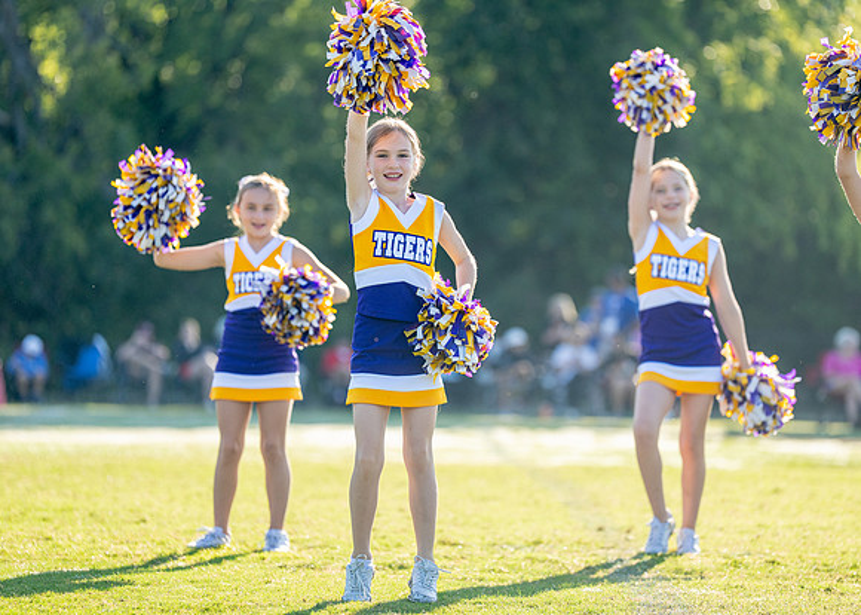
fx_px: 4223
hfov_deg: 11.6
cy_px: 307
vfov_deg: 8.3
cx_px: 457
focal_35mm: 173
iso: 400
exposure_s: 1/2000
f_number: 2.8
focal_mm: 158
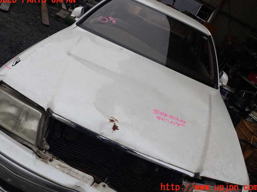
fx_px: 230
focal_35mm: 31
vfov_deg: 45.4
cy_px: 94
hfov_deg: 58.4
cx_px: 128
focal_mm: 5.4
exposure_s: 1/250
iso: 100
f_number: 3.2
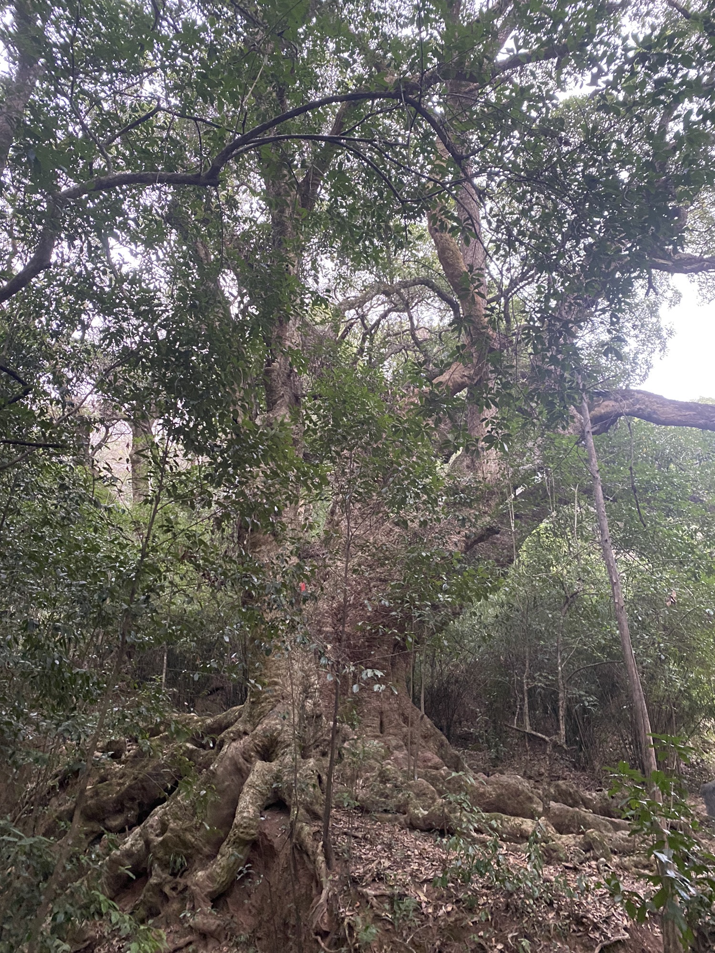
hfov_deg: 53.1
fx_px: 716
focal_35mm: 26
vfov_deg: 67.3
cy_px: 476
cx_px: 358
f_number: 1.8
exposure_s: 1/37
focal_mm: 4.25
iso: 640
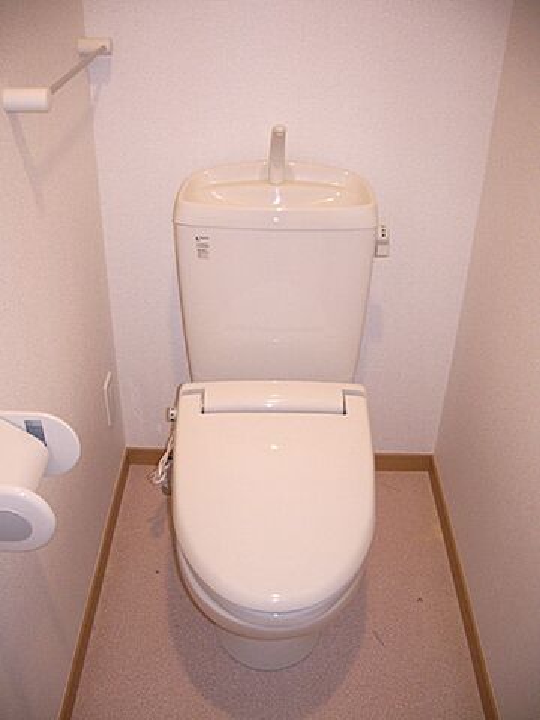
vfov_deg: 52.6
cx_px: 270
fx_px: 728
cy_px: 360
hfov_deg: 40.7
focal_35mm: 35
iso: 160
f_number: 2.6
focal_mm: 5.8
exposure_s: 1/40
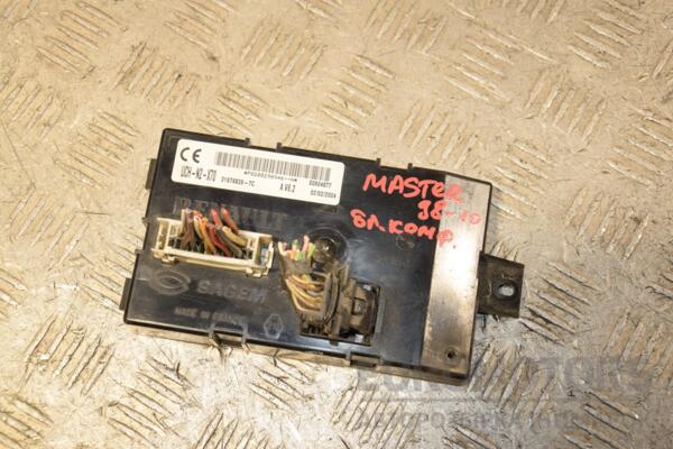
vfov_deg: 23.8
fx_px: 1065
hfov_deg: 35.1
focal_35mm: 57
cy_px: 224
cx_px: 336
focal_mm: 38
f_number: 5.6
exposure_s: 1/200
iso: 800
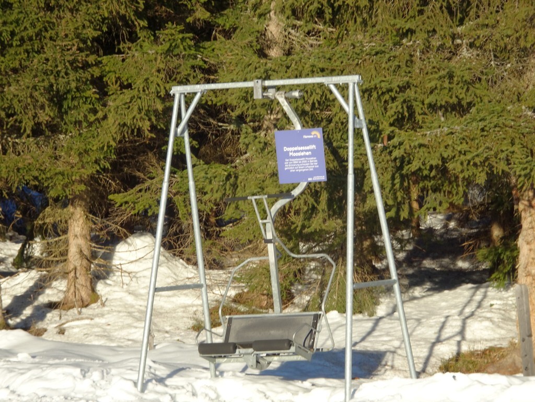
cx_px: 268
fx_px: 2210
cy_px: 201
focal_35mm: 143
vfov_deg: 10.4
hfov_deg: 13.8
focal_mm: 24.36
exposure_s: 1/250
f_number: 5.6
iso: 80
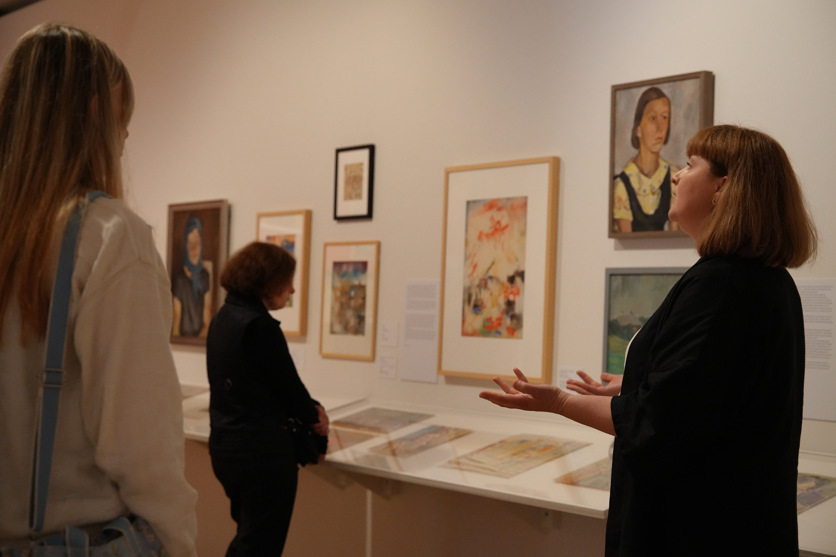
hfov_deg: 35.1
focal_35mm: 57
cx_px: 418
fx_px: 1324
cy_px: 278
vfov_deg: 23.8
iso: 6400
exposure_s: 1/160
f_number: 4
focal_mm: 57
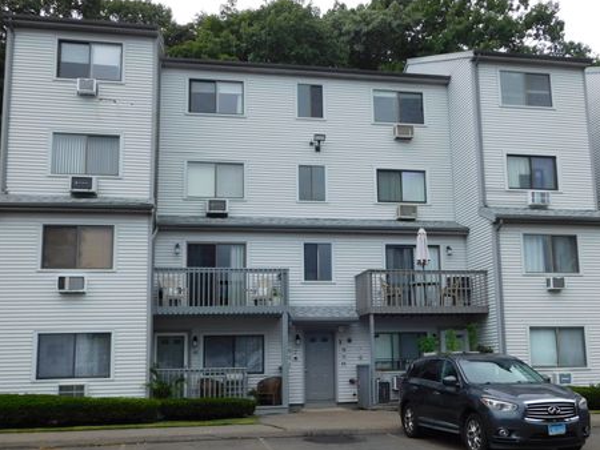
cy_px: 239
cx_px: 331
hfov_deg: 46.7
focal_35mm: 40
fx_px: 694
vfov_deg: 36.0
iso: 125
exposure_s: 1/800
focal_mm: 6.3
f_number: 3.5
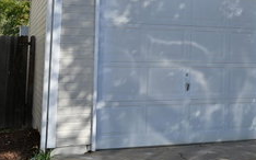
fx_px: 467
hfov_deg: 29.1
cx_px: 242
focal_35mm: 67
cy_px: 10
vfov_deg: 19.0
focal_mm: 30
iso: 320
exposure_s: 1/640
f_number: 8
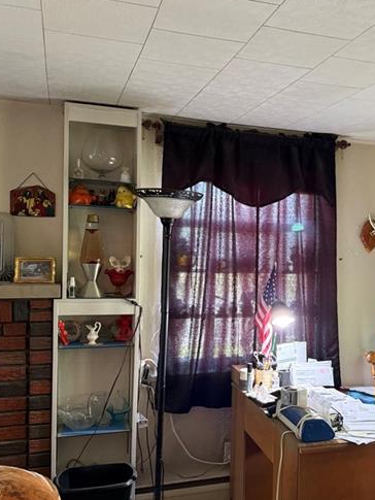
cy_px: 274
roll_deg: -1.8
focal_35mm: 38
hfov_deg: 36.7
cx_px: 288
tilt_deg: -0.9
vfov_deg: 48.9
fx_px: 549
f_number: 1.78
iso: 400
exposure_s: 1/60
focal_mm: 6.76
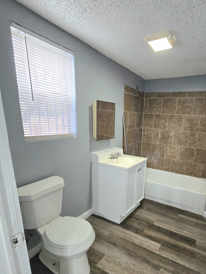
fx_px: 143
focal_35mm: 18
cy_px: 165
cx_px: 132
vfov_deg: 86.6
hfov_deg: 70.1
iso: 640
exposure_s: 1/60.2
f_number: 2.2
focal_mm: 2.2
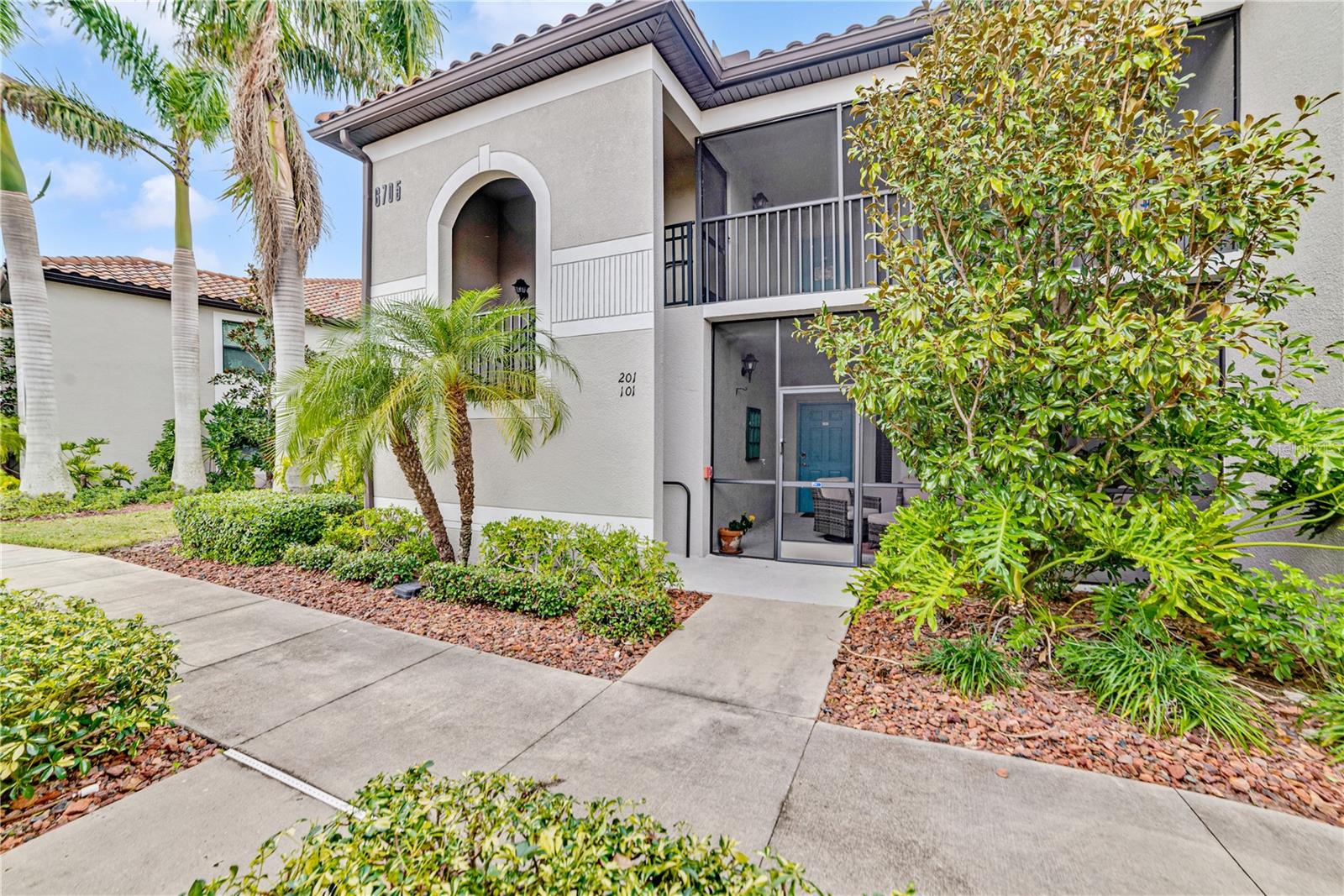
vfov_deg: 81.2
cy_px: 448
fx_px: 523
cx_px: 672
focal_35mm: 14
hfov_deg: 104.2
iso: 160
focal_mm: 14
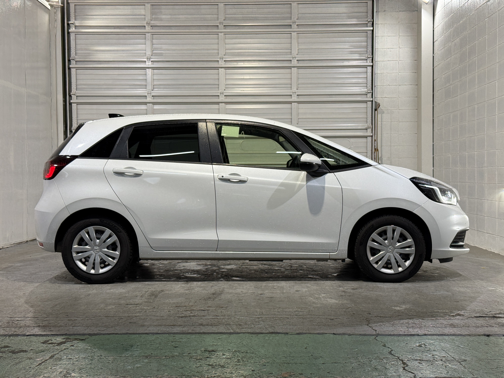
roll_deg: +0.3
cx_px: 252
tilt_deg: -0.7
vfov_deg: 30.3
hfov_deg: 39.7
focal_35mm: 48
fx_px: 699
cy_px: 189
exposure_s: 1/60
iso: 64
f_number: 1.78
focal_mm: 6.76
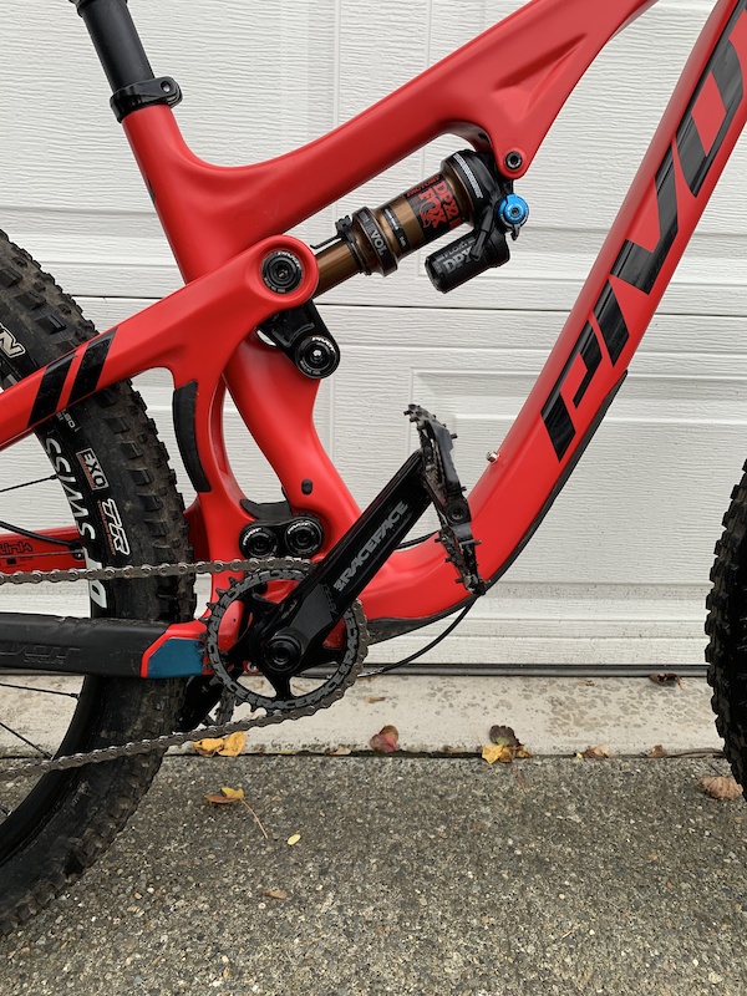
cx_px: 374
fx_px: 748
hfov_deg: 53.1
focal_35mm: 26
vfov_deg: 67.3
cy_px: 498
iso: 25
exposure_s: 1/122
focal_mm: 4.25
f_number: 1.8
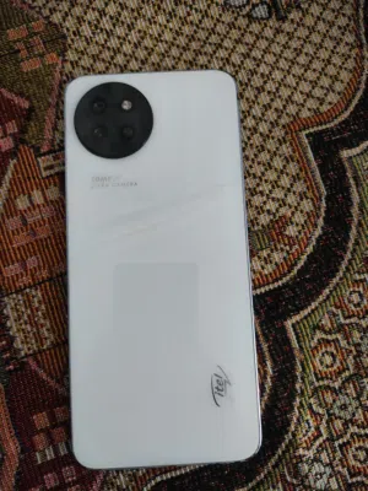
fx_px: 340
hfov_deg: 56.8
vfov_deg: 71.6
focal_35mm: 24
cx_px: 184
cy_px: 246
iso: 1229
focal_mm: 4.68
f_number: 1.8
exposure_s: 1/25
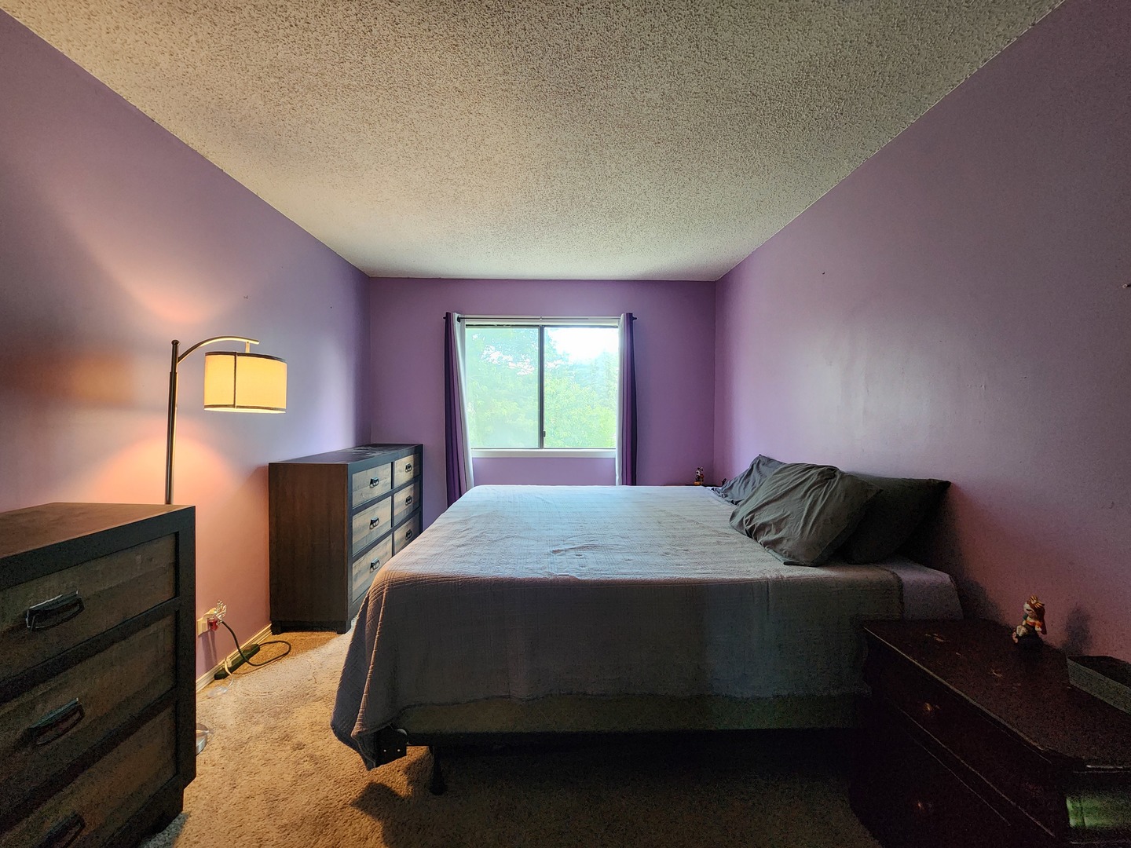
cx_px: 566
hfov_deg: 106.2
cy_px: 424
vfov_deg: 89.9
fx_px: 425
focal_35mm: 13
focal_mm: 2.2
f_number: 2.2
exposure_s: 1/60
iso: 400
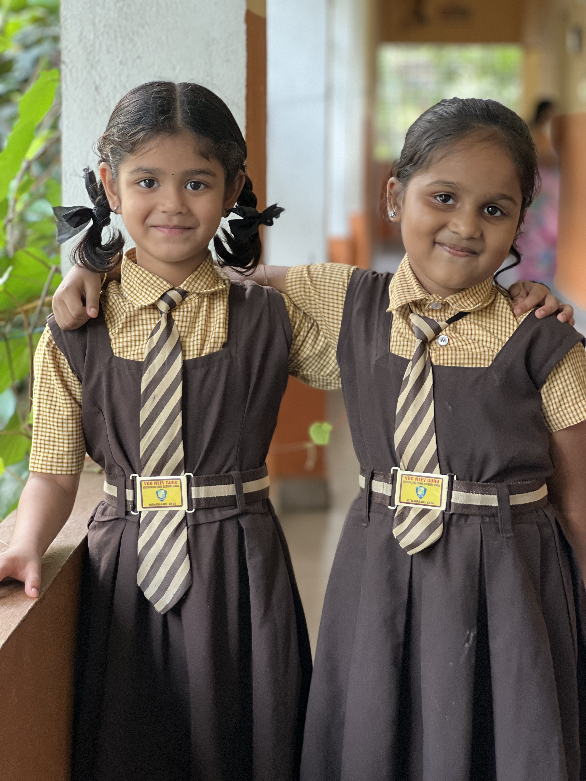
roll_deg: -0.6
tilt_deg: -7.3
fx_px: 1738
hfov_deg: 19.1
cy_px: 390
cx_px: 293
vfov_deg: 25.3
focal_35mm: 77
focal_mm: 9
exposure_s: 1/40
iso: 320
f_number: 2.8
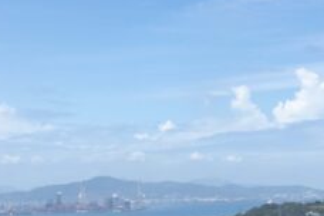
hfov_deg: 16.2
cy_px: 411
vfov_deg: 10.2
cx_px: 99
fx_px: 1134
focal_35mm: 126
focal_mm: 28
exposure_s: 1/200
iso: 100
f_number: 10
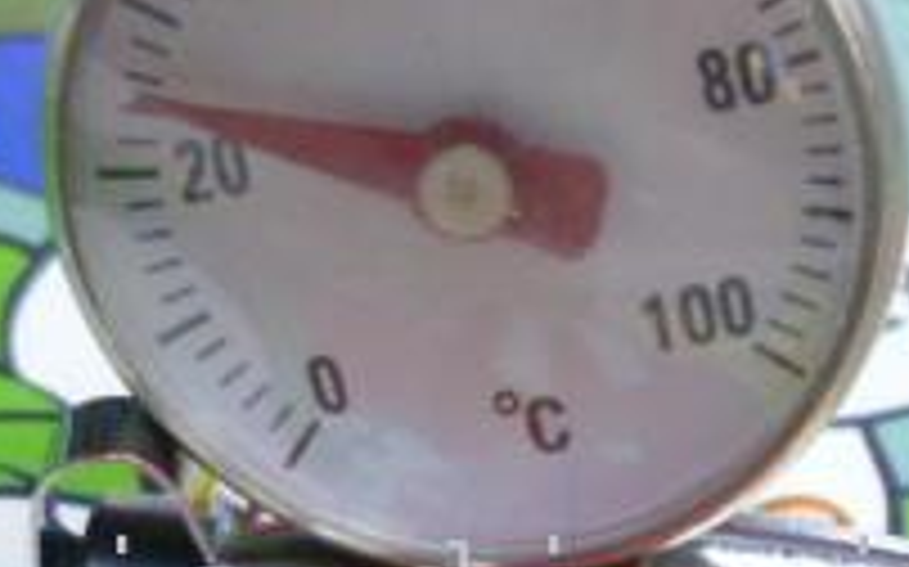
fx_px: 2327
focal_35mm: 94
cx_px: 837
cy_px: 464
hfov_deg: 21.6
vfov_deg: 13.8
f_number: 2.8
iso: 400
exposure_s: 1/25
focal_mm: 5
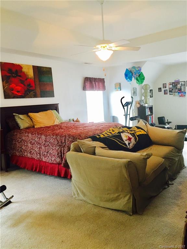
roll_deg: +3.6
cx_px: 94
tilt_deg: -7.6
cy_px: 124
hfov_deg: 48.2
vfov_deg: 61.7
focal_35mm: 29
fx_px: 209
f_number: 2.2
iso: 125
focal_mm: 4.15
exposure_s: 1/30
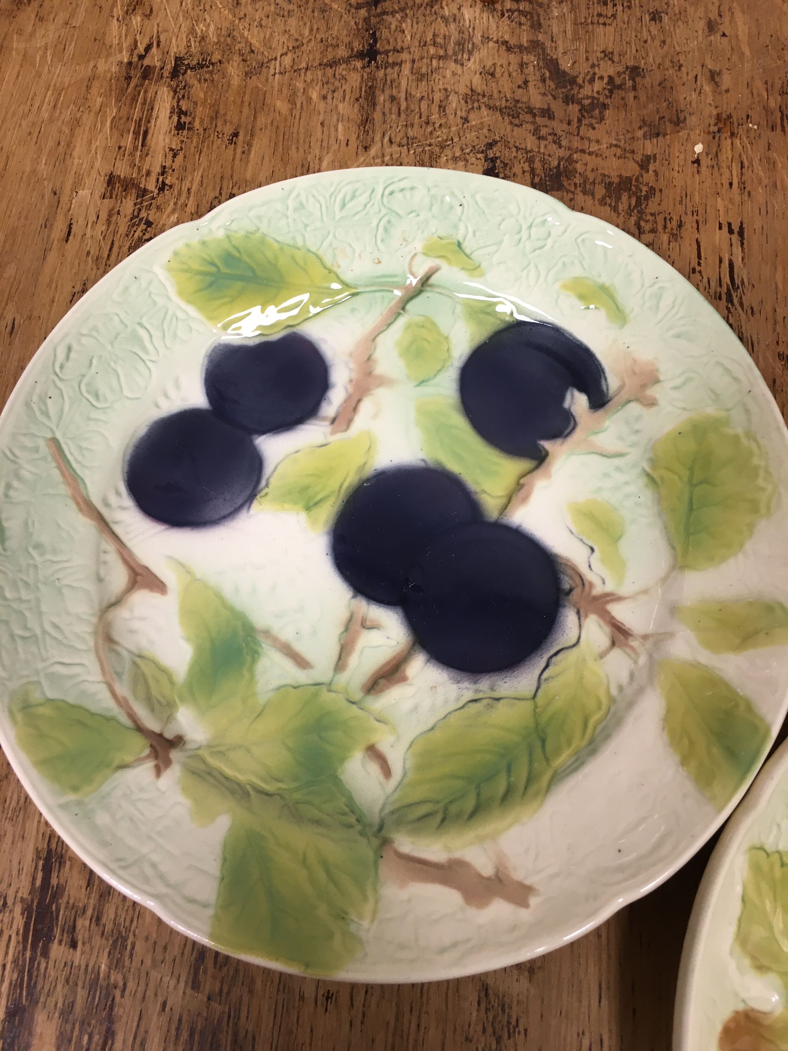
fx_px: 880
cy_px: 526
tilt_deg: -71.7
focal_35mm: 29
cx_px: 394
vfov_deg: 61.7
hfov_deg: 48.2
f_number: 2.2
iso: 80
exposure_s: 1/33
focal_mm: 4.15
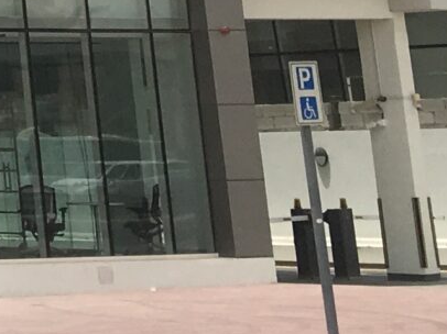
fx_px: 2362
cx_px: -700
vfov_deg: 7.7
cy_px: -399
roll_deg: +0.4
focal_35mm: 183
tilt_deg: +14.4
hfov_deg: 9.4
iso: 25
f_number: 2.2
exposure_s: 1/2262
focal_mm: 4.15
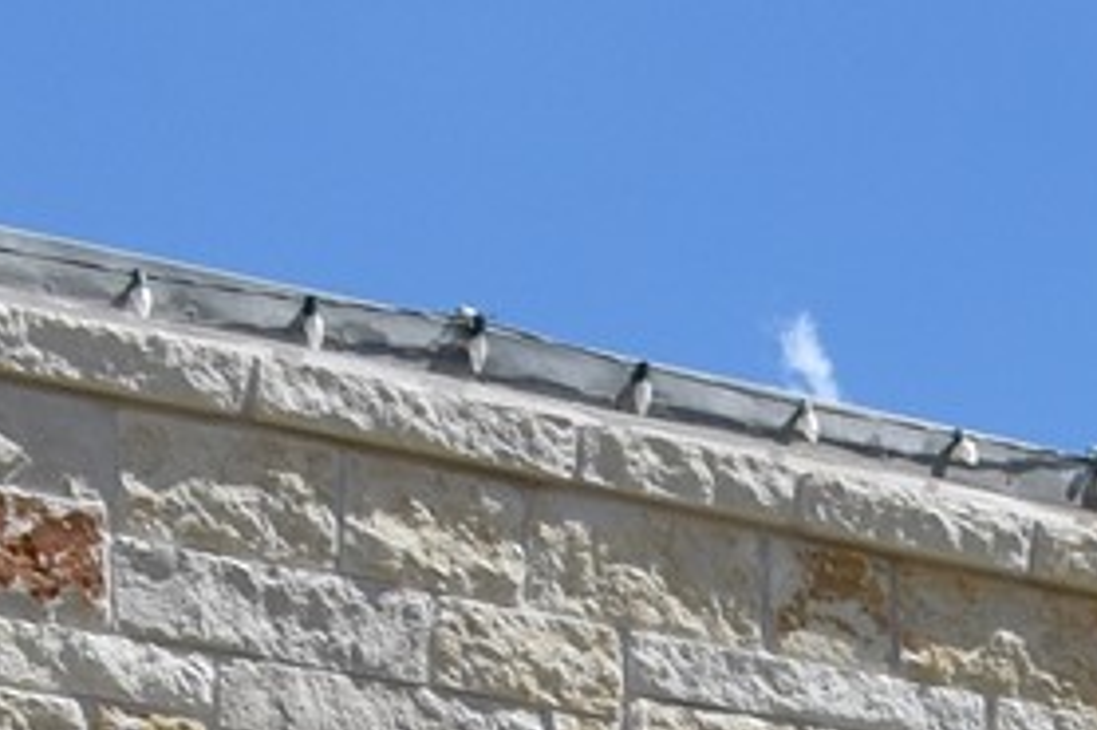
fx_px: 6426
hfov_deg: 9.2
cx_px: 2155
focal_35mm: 211
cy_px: 2652
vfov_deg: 5.8
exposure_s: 1/320
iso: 100
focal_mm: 18
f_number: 9
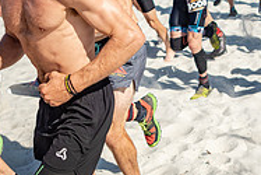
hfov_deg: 23.2
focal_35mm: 85
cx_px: 243
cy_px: -48
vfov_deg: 15.4
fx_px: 617
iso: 400
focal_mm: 27
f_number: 2.8
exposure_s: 1/4000
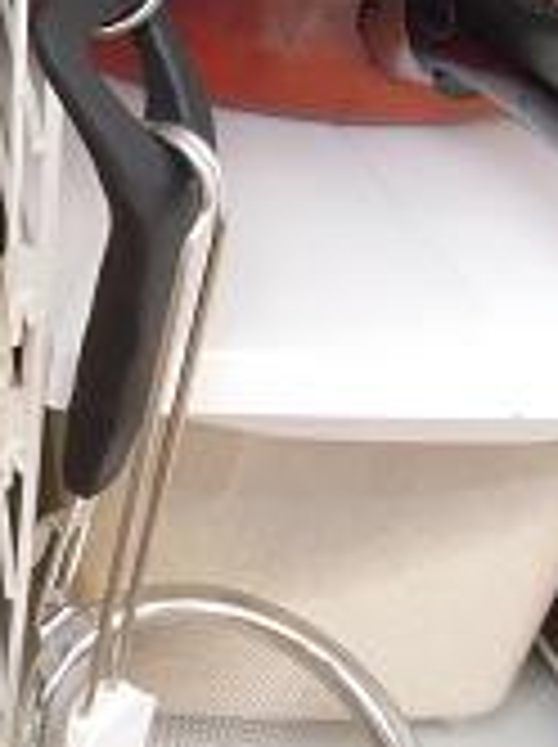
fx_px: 1250
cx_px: -90
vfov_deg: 33.3
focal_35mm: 58
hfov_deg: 23.3
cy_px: 346
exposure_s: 1/6
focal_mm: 4.3
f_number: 8
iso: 800
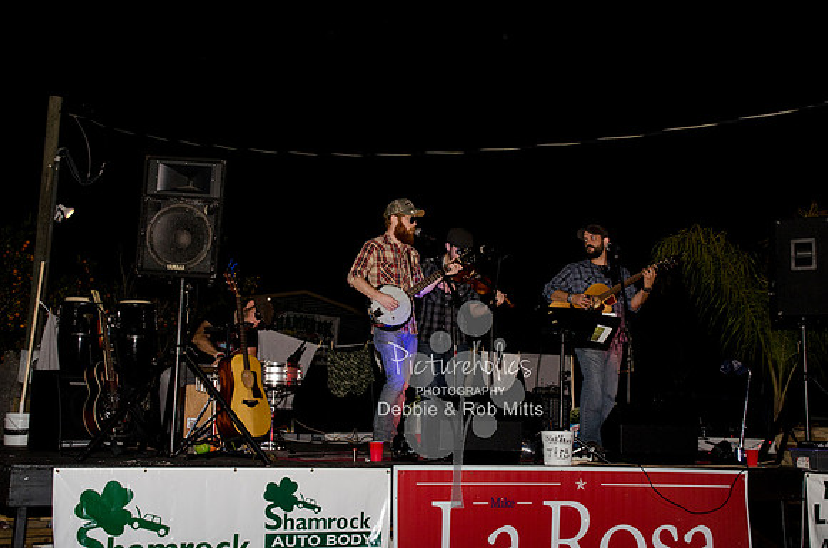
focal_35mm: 52
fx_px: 1205
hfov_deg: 37.9
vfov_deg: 25.6
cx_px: 414
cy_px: 274
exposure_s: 1/250
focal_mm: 35
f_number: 8
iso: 1000
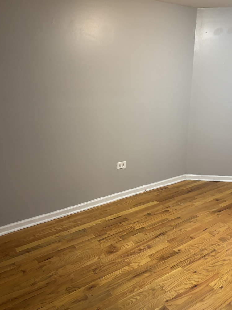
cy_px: 147
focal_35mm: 28
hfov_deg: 49.7
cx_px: 121
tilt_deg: -13.0
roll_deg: +0.0
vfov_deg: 63.4
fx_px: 250
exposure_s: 1/60
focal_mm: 5.96
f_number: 1.6
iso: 320
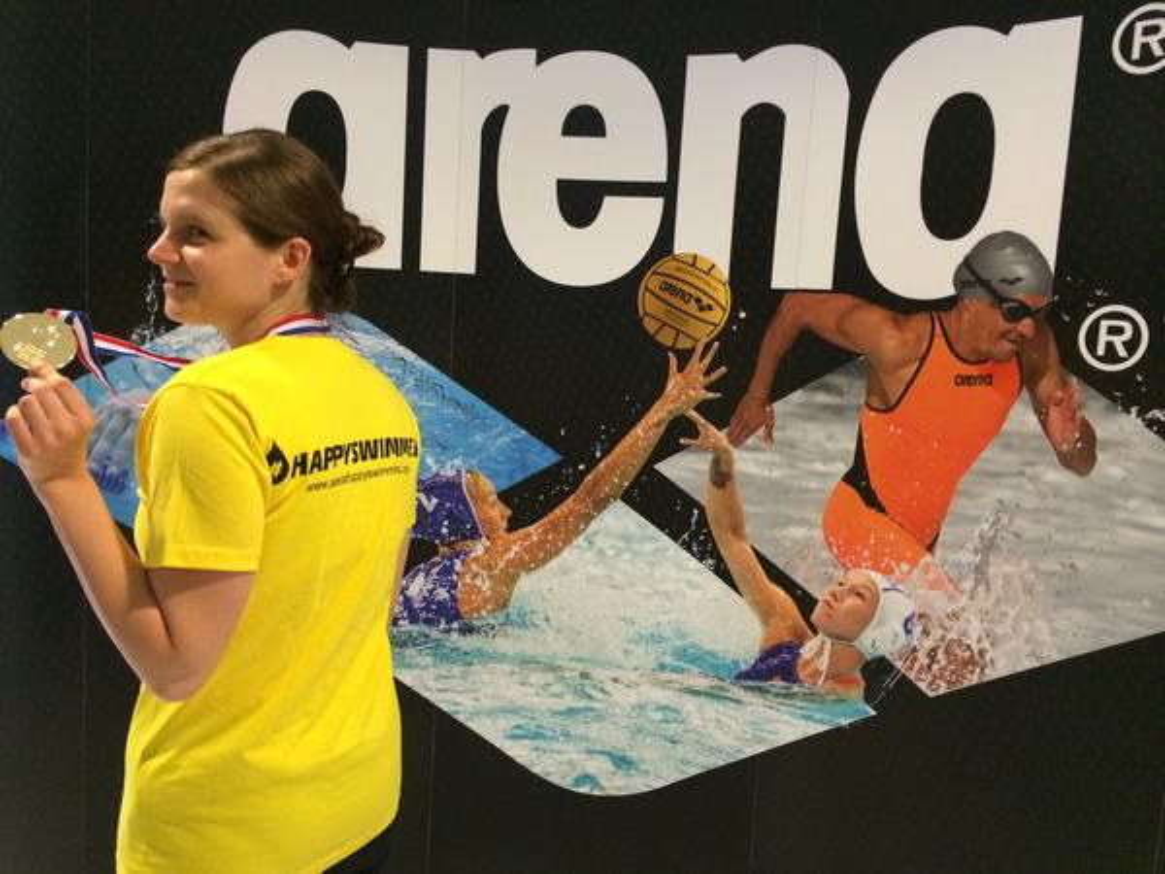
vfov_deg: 46.8
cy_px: 437
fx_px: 1010
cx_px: 582
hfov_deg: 60.0
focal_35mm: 30
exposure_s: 1/20
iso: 320
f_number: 2.2
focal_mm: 4.12
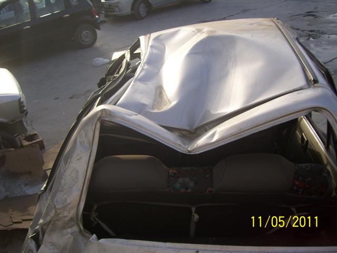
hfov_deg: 51.4
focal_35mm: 36
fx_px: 350
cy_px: 126
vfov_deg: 39.7
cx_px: 168
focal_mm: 6
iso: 80
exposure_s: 1/400
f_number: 2.7
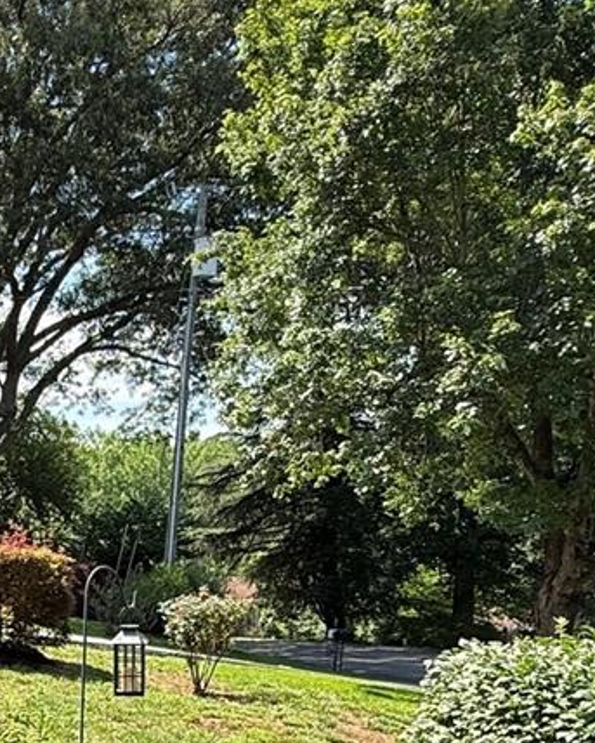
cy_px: 682
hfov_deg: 28.3
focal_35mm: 49
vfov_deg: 35.5
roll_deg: +2.9
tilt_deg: -8.8
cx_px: -47
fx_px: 1077
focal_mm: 2.22
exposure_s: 1/518
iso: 64
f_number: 2.2
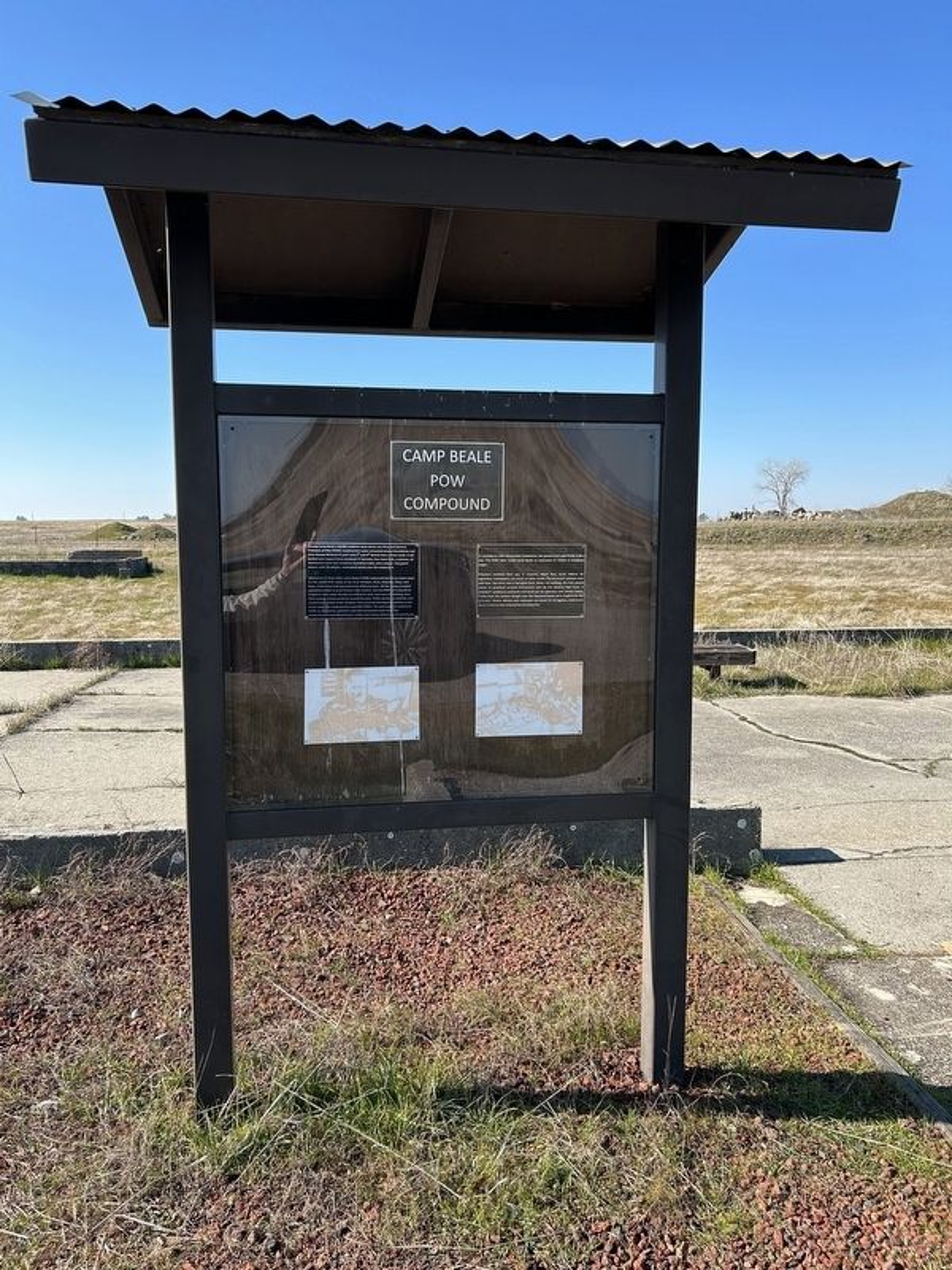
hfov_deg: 53.1
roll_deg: +2.5
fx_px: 953
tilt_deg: -4.9
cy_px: 635
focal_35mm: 26
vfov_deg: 67.3
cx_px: 476
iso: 50
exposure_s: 1/2008
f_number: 1.5
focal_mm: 5.7
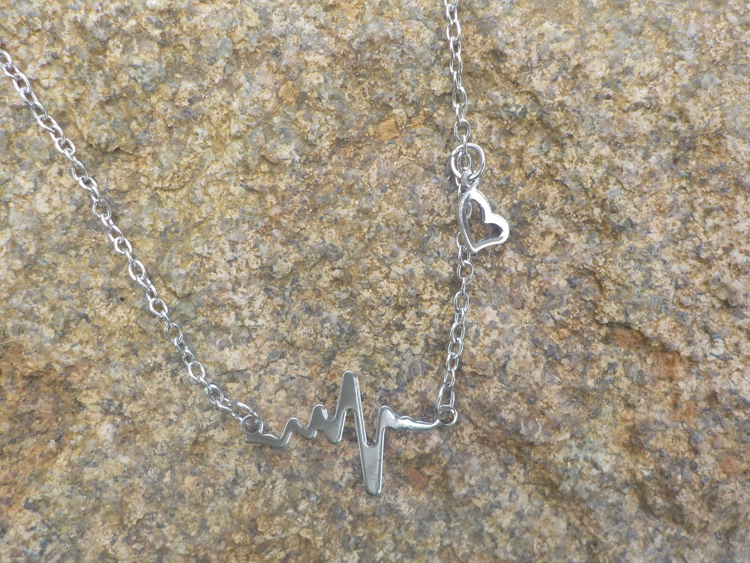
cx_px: 375
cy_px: 282
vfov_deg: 46.8
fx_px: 650
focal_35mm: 30
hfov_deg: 60.0
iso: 125
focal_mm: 4.1
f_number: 3.3
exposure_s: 1/400
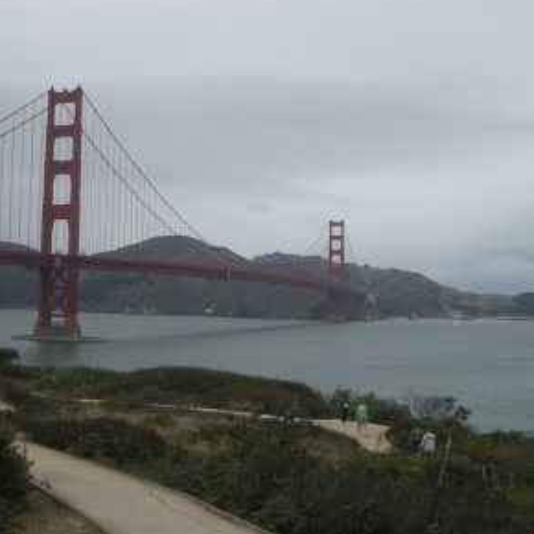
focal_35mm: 50
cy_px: 263
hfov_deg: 33.9
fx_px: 873
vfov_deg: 34.0
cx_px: 217
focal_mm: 6.8
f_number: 4.6
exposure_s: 1/800
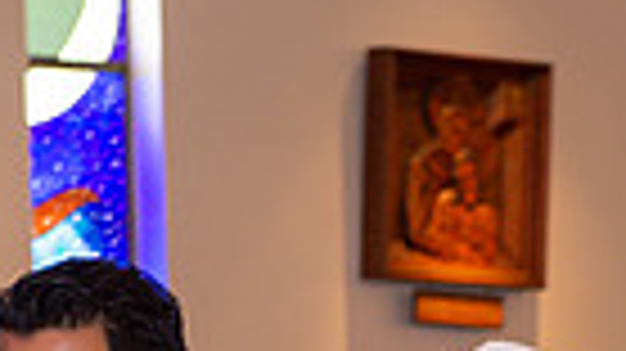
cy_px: 770
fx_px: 5076
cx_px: 558
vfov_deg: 3.9
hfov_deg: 7.0
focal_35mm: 306
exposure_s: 1/60
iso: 1250
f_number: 4.5
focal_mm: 70
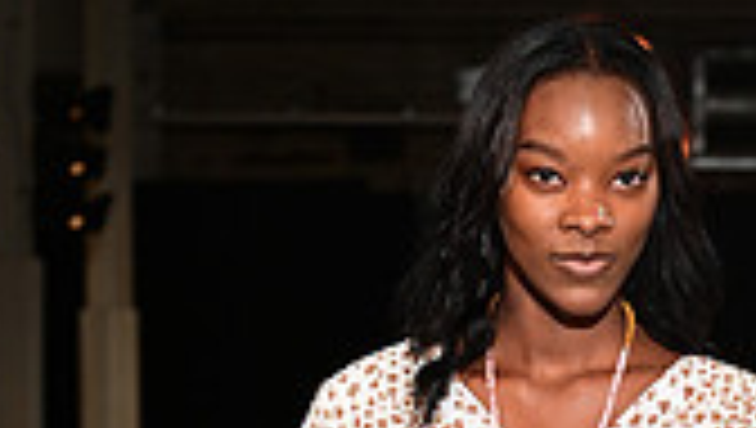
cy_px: 1140
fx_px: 5941
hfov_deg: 7.3
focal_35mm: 296
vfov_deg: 4.0
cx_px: 585
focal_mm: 82
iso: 1000
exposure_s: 1/160
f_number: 6.3
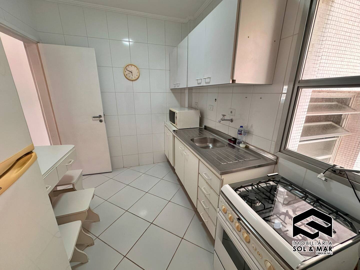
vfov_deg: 85.7
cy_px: 135
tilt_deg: -16.3
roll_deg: -0.7
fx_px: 146
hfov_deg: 102.1
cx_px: 180
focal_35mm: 14
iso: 160
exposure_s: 1/120
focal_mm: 2.22
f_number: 2.2
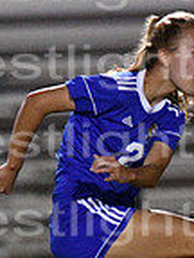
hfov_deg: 0.9
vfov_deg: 1.1
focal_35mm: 1742
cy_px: 262
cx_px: 172
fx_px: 13017
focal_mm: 300
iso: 10000
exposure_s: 1/640
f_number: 3.5
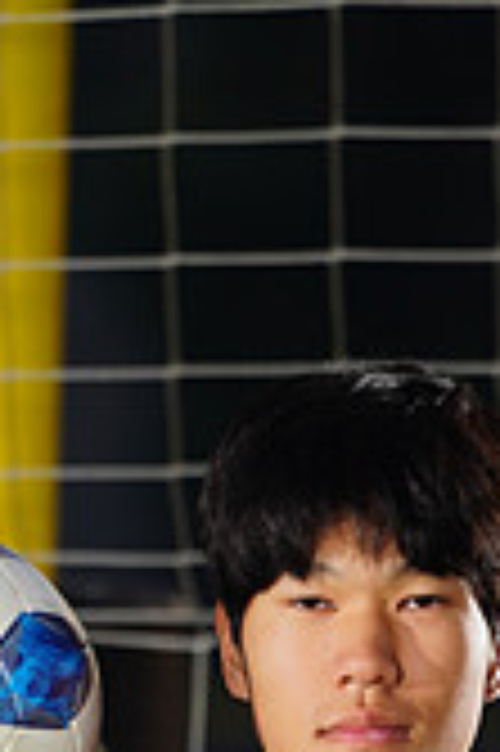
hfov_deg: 1.0
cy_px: 1184
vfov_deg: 1.5
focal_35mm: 1390
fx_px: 29016
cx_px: 65
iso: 200
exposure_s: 1/200
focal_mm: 400
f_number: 7.1
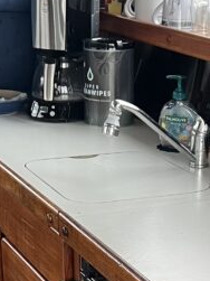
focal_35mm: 106
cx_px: 139
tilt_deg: -29.2
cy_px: 368
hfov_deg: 13.9
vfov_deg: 17.4
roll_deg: +2.0
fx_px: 858
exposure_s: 1/60
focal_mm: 5.7
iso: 160
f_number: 1.5
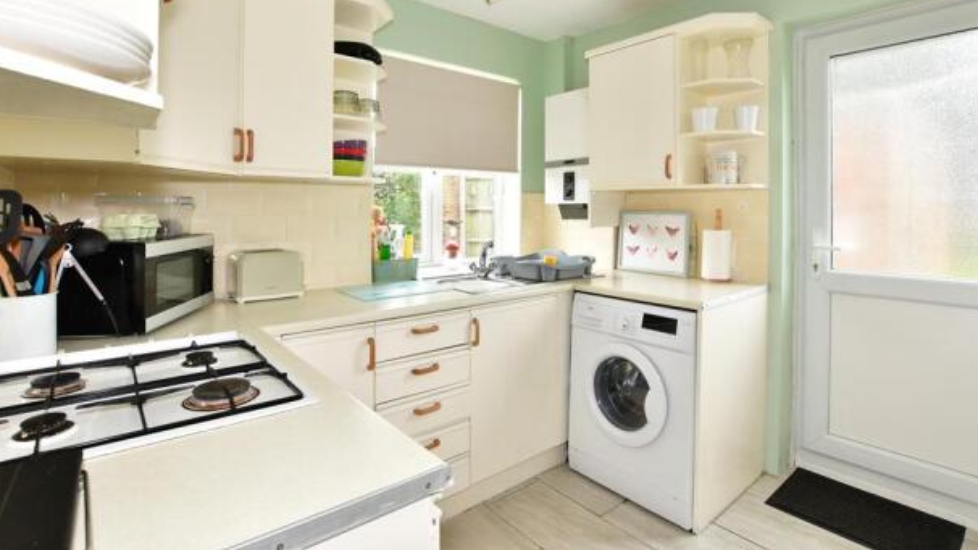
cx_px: 505
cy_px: 207
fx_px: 441
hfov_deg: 95.9
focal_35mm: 17
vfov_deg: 63.1
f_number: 7.1
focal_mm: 10
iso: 160
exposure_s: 1/4
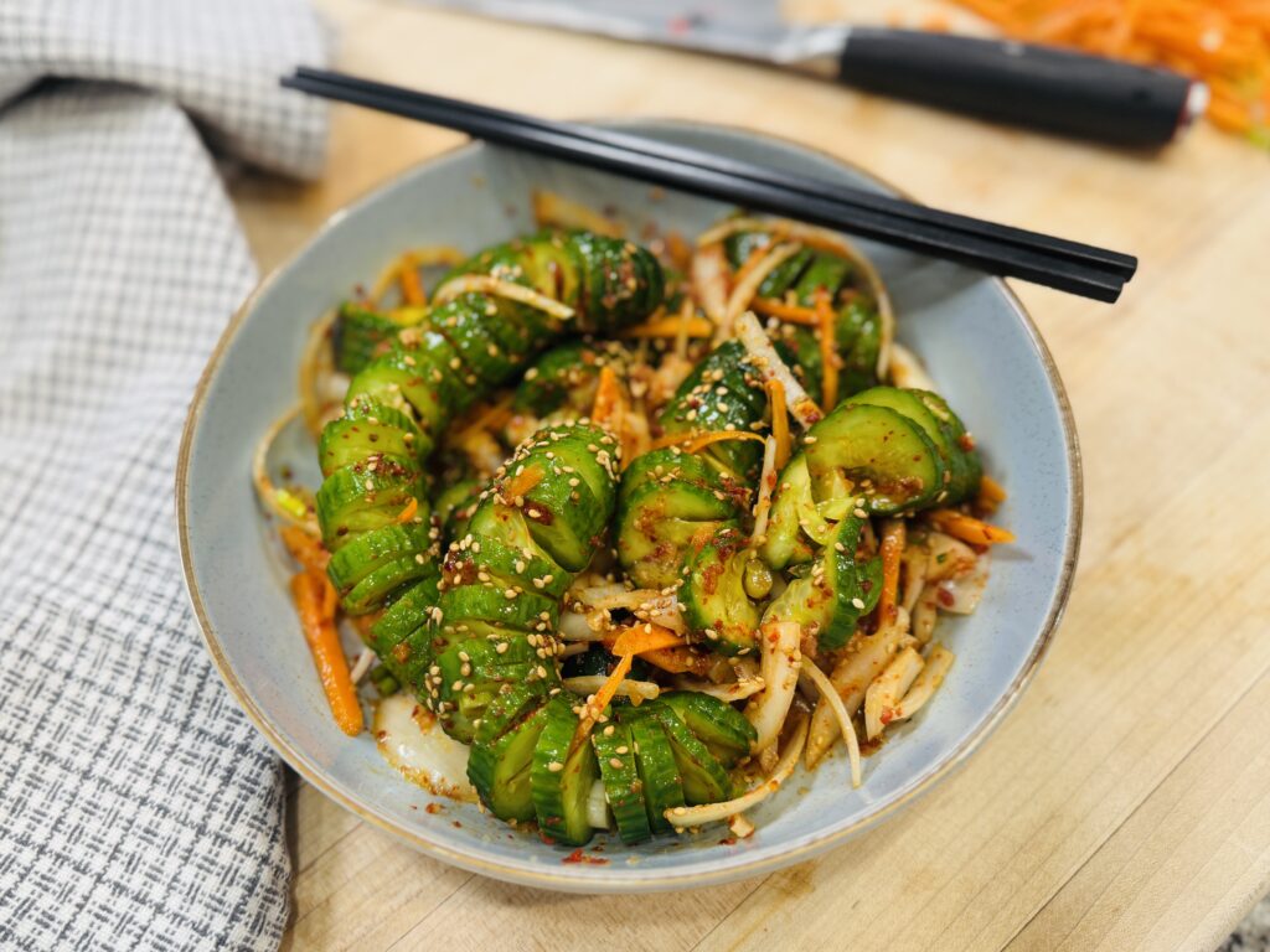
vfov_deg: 56.8
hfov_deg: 71.6
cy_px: 476
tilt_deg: -62.4
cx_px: 635
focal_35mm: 24
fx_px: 881
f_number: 1.78
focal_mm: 6.76
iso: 100
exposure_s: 1/60
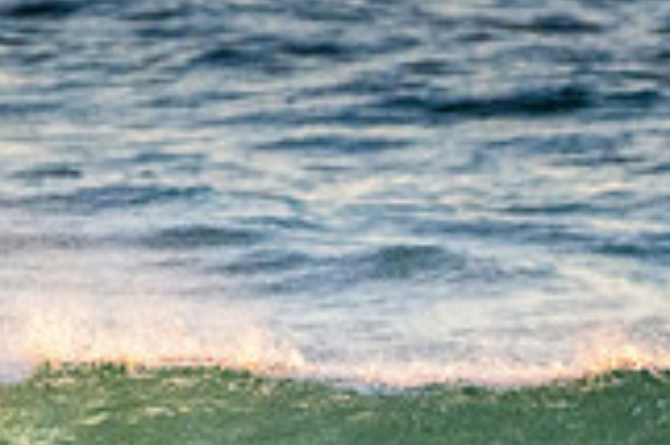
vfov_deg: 0.5
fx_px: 50254
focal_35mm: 2703
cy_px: 688
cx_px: 133
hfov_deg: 0.8
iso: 3200
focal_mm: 500
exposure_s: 1/1600
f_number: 5.6
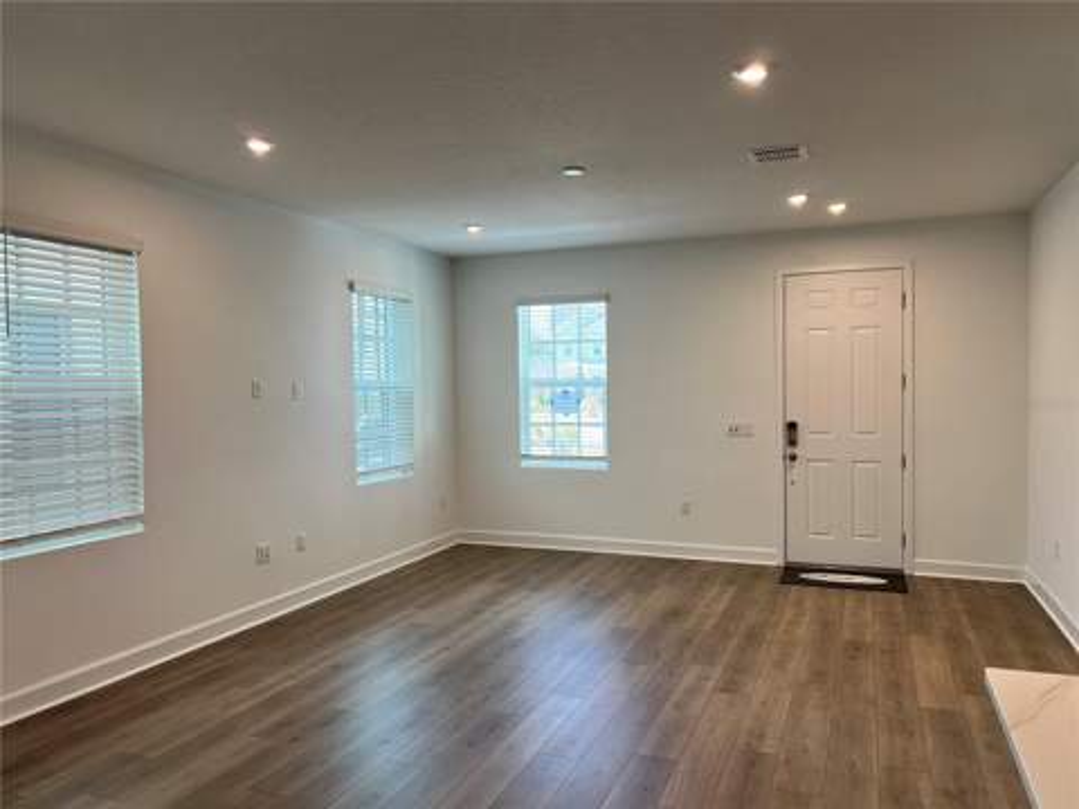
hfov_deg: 67.3
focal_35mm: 26
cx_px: 540
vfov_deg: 53.1
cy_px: 404
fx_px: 810
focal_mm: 5.7
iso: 64
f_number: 1.5
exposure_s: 1/159
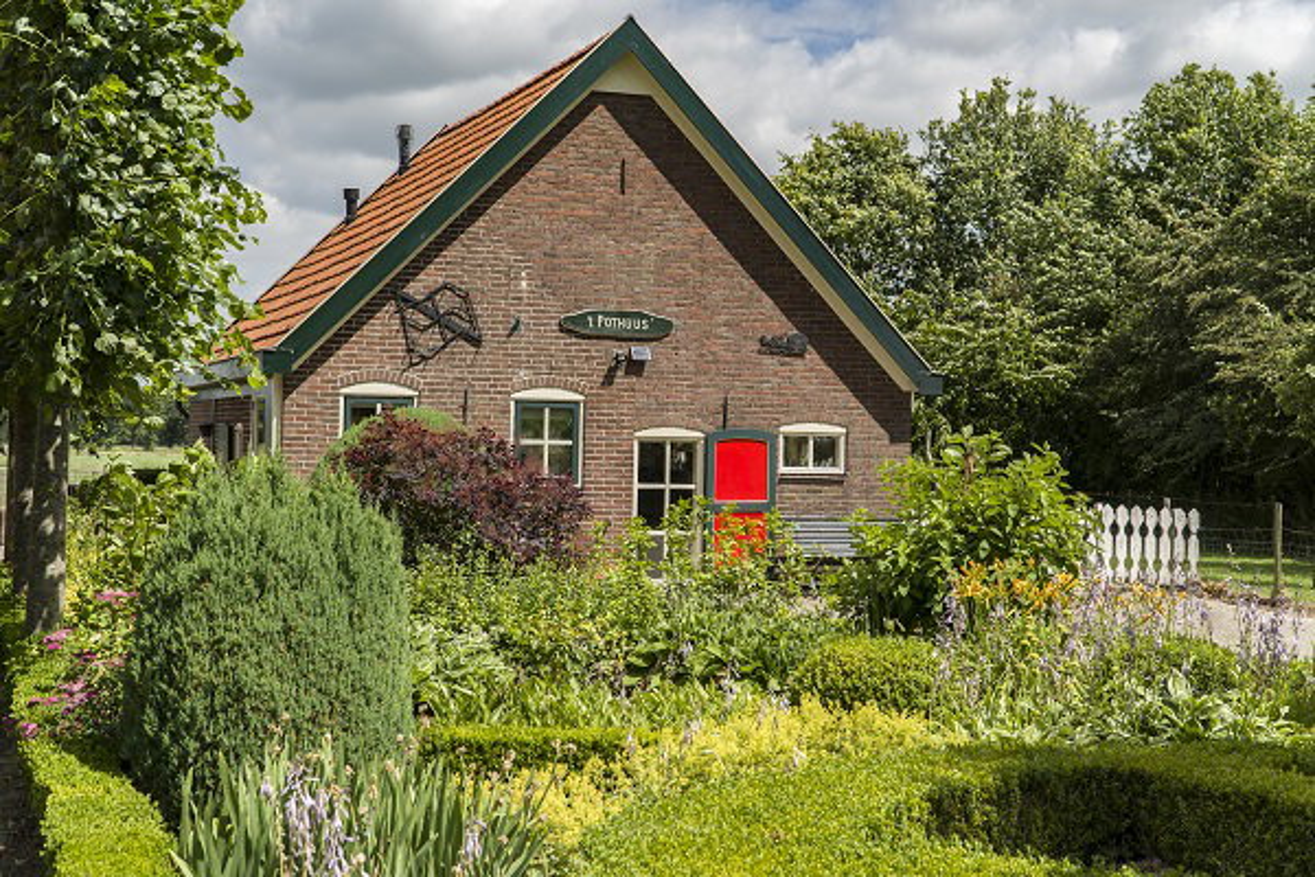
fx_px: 1808
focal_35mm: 50
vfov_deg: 27.3
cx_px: 658
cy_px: 438
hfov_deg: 40.0
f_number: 5
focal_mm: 33
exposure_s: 1/400
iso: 100
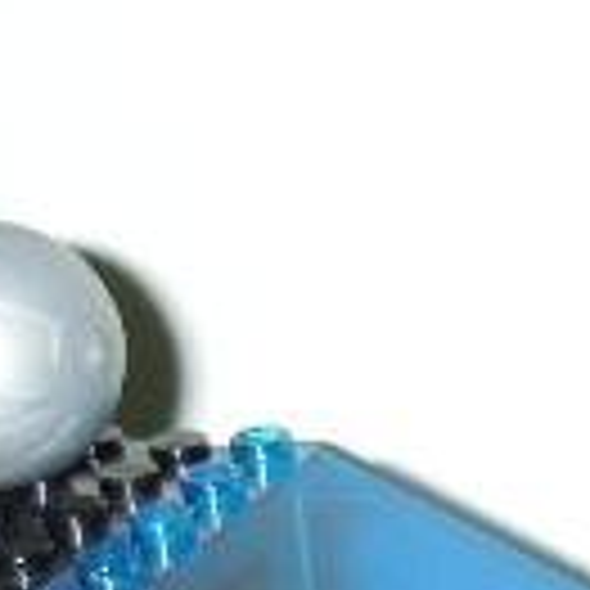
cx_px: 554
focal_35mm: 164
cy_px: 842
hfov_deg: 10.6
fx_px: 3162
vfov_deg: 10.4
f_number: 3.3
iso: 160
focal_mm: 6.3
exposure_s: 1/40
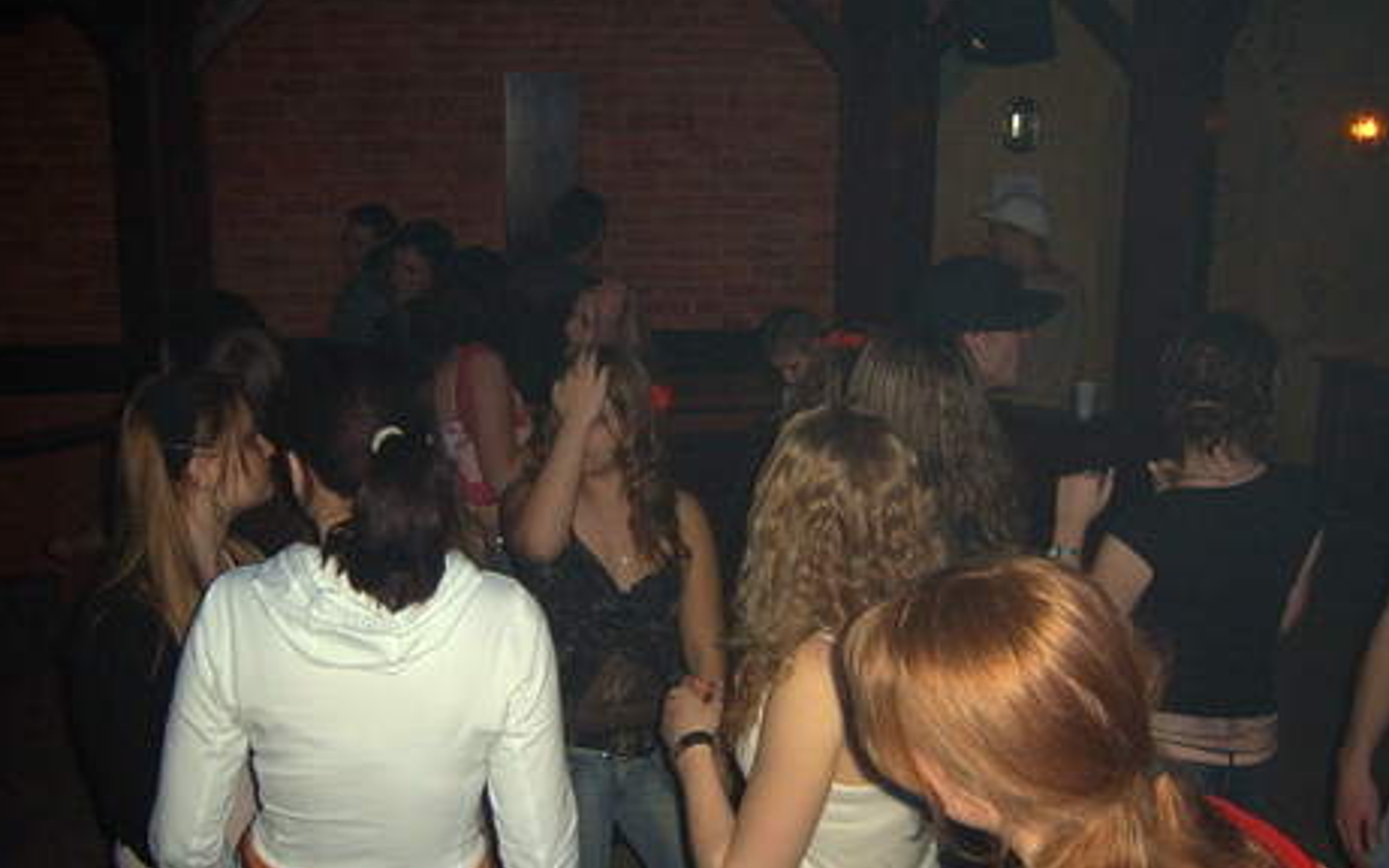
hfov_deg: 51.5
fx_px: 1438
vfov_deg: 33.6
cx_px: 687
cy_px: 437
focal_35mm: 38
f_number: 2.8
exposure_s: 1/30
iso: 100
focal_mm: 5.8
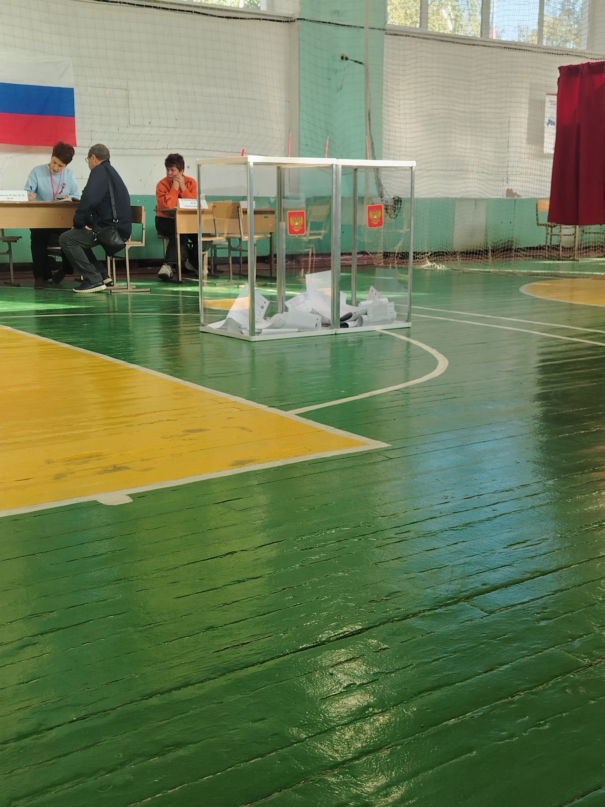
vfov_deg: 44.8
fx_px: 979
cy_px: 404
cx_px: 302
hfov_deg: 34.3
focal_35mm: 42
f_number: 1.75
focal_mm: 5.25
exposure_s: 1/100
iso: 132
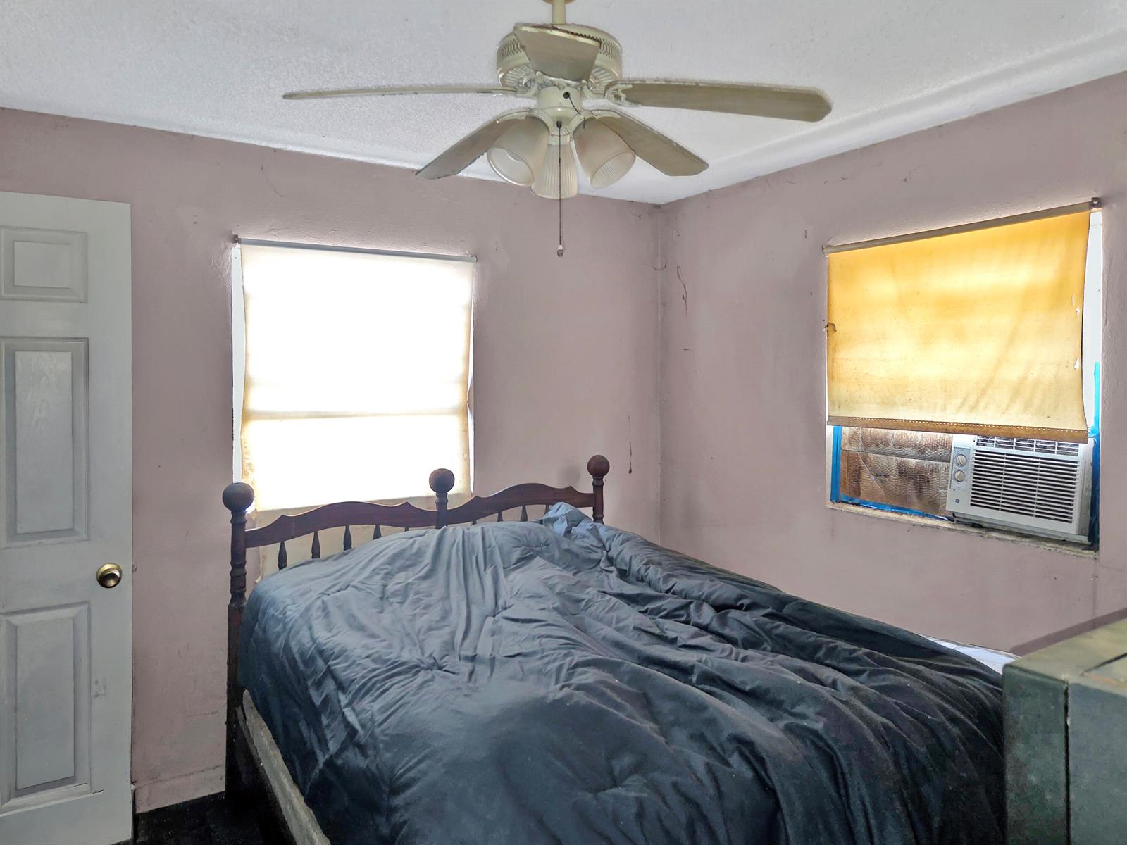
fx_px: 749
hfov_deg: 73.9
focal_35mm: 23
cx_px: 564
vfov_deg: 58.9
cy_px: 422
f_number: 1.8
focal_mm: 5.4
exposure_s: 1/24
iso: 100
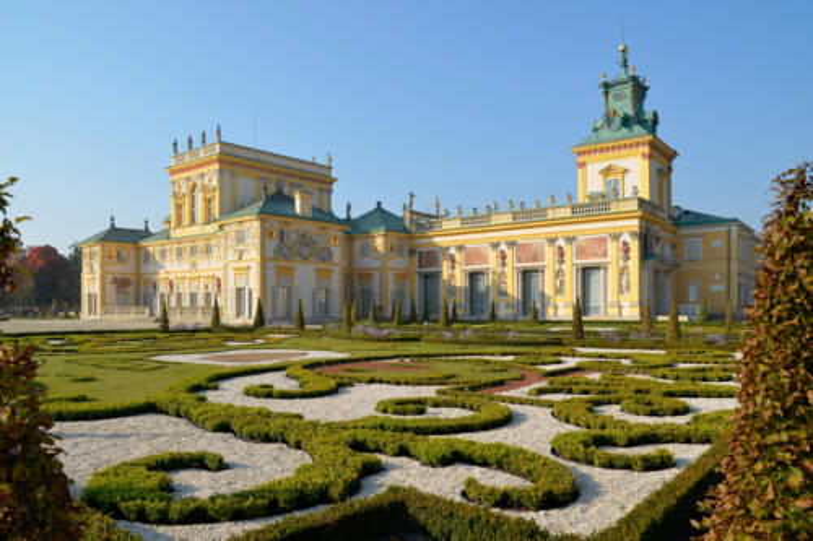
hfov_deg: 70.5
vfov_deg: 50.4
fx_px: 576
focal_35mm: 26
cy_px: 270
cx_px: 406
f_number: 8
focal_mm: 17
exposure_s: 1/250
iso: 100
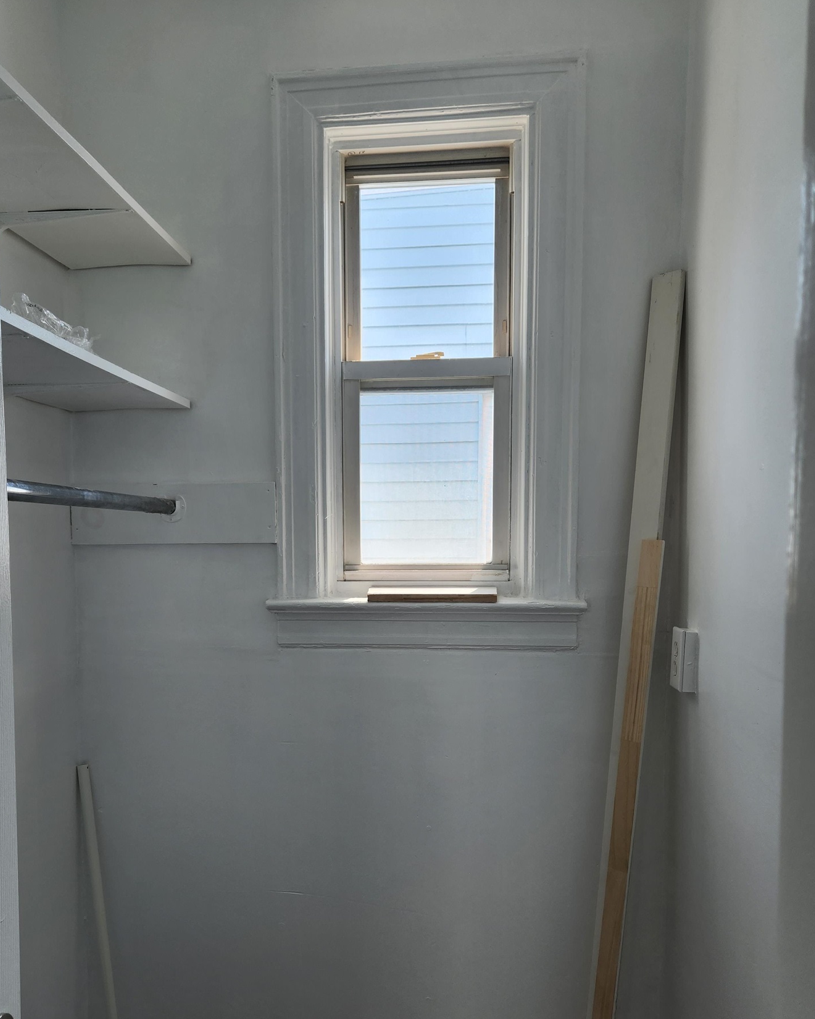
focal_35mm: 29
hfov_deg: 49.8
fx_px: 874
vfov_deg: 60.2
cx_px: 353
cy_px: 587
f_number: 1.8
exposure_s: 1/180
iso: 32
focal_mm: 5.4
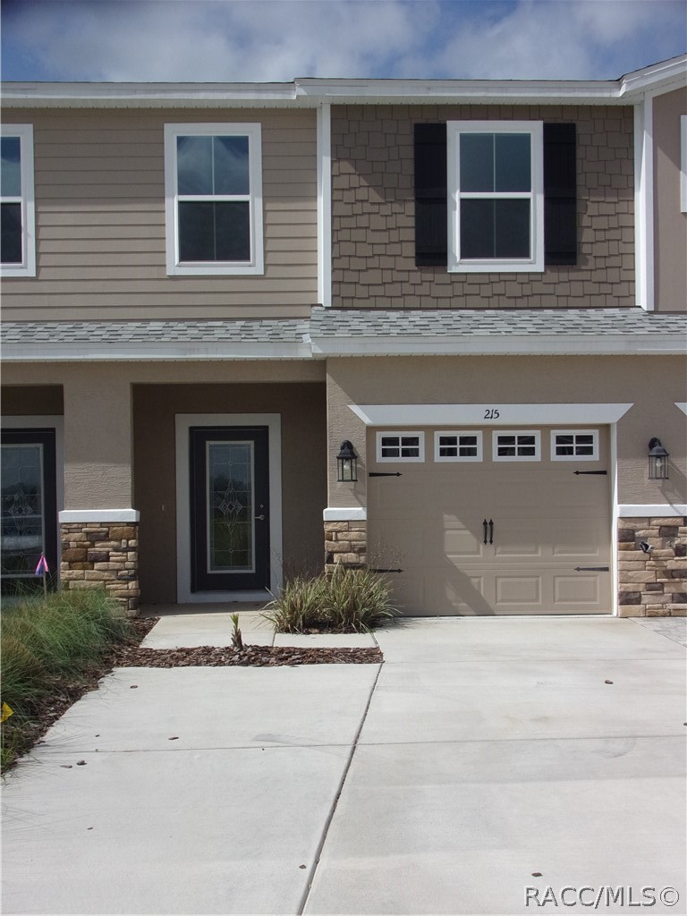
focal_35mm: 39
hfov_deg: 36.8
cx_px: 344
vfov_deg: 47.9
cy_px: 458
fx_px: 1032
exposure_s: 1/160
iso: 80
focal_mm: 7
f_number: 12.95
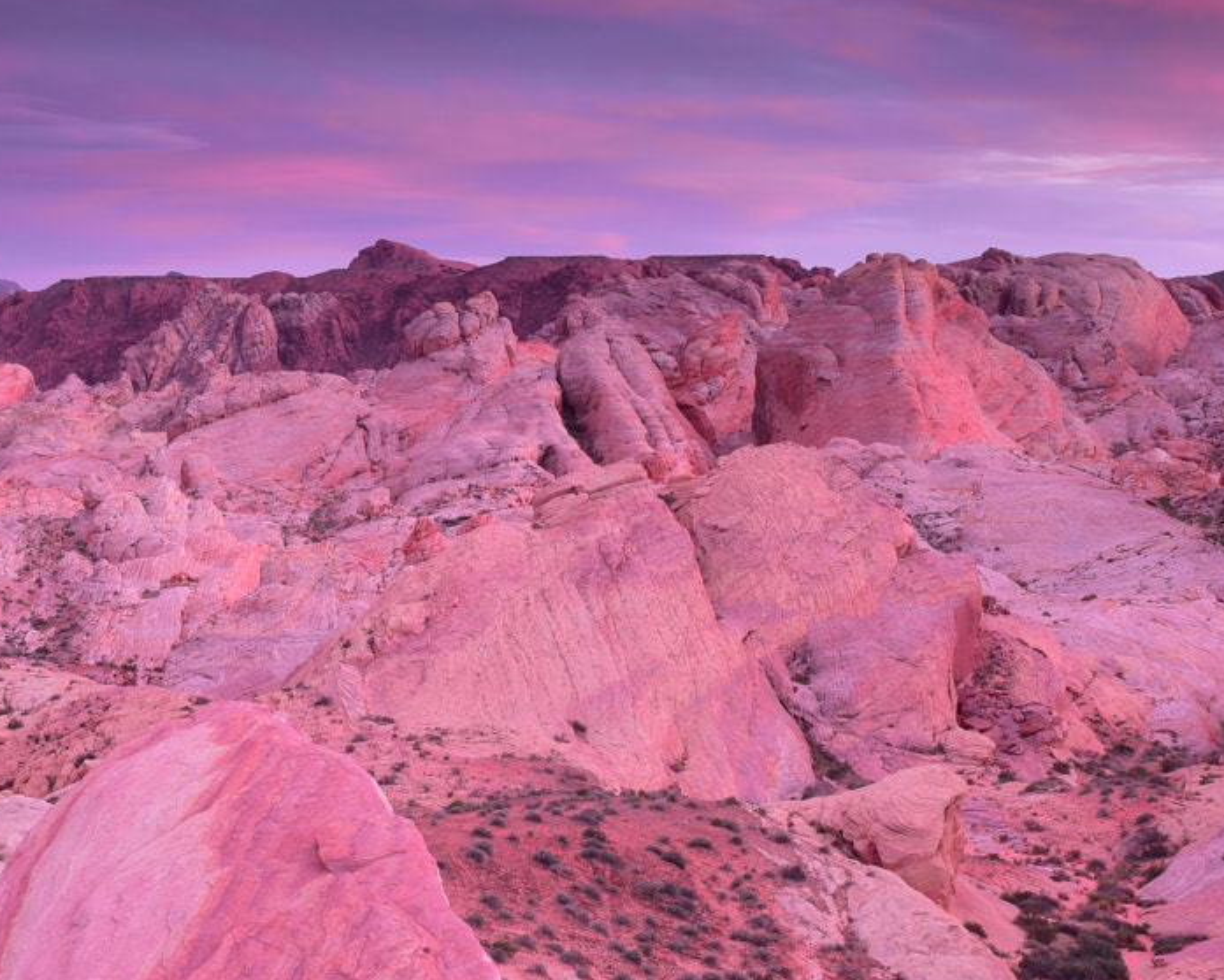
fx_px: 2899
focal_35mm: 80
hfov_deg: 23.5
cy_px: 593
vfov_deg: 19.2
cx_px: 255
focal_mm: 29
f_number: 16
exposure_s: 20
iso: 100
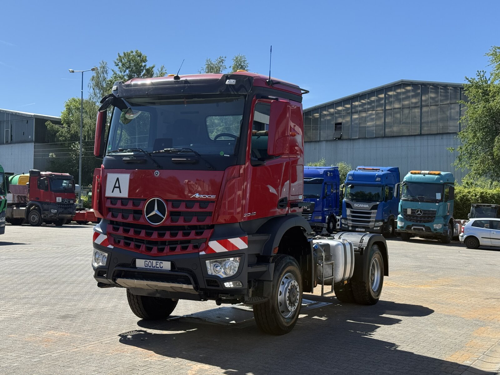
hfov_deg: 39.7
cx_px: 250
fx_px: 693
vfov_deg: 30.3
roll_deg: -1.2
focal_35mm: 48
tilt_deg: +2.3
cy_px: 188
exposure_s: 1/2976
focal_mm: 6.76
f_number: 1.78
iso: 80
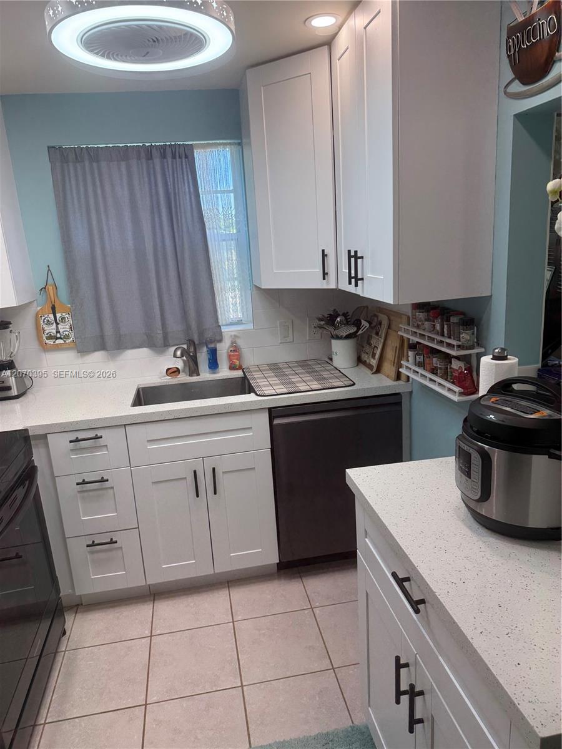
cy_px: 374
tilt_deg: -12.1
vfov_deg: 71.6
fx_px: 520
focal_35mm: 24
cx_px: 281
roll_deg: +3.8
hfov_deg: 56.8
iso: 100
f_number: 1.78
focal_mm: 6.76
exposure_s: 1/294
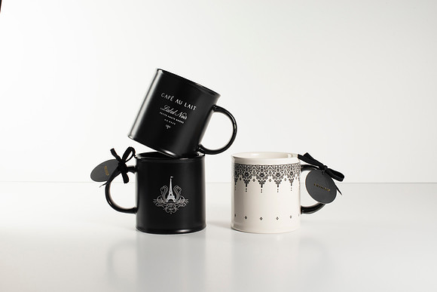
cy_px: 146
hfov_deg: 38.6
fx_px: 624
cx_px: 218
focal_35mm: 51
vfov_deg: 26.3
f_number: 16
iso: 200
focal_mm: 50
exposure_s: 1/60
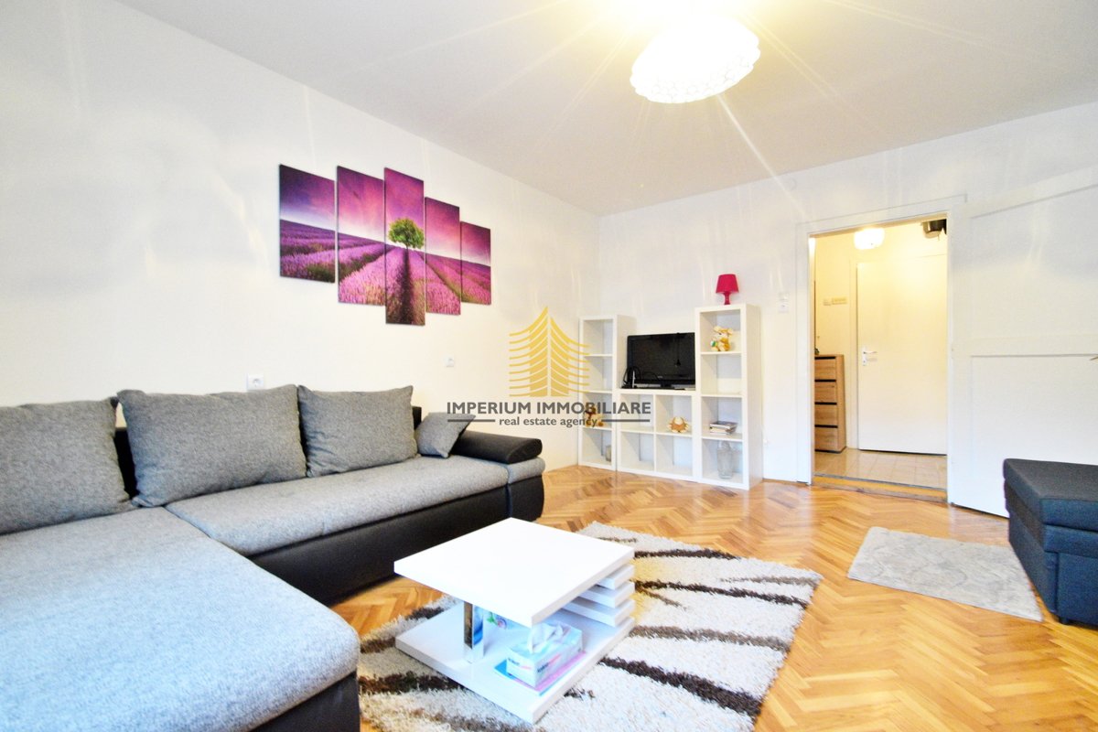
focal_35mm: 15
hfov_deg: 100.4
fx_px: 457
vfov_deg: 77.3
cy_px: 366
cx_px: 549
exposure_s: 1/15
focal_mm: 10
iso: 3200
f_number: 10
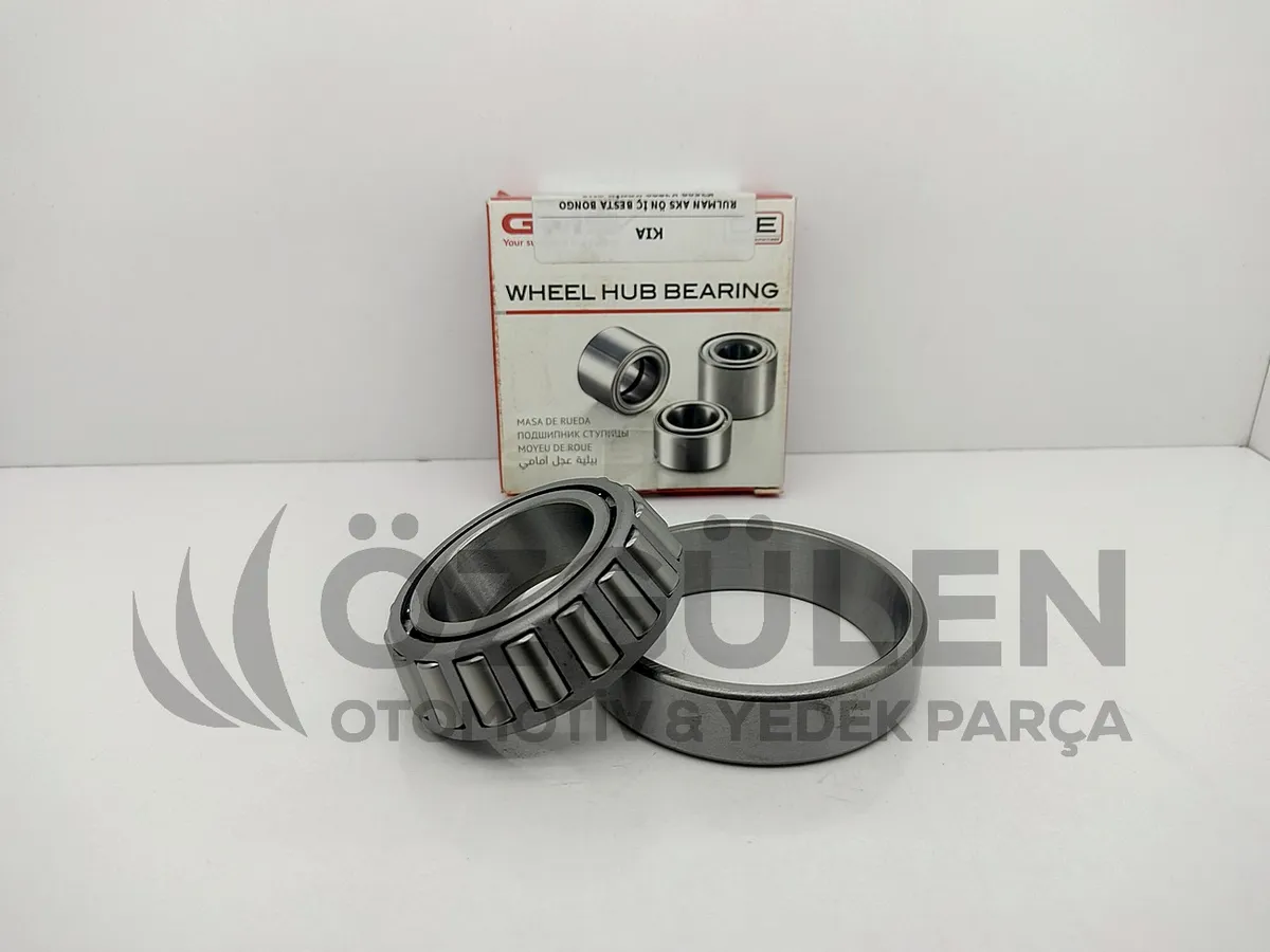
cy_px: 476
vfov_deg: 53.1
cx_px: 635
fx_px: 954
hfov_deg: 67.3
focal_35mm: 26
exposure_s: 1/186
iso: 100
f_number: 1.79
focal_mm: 4.74
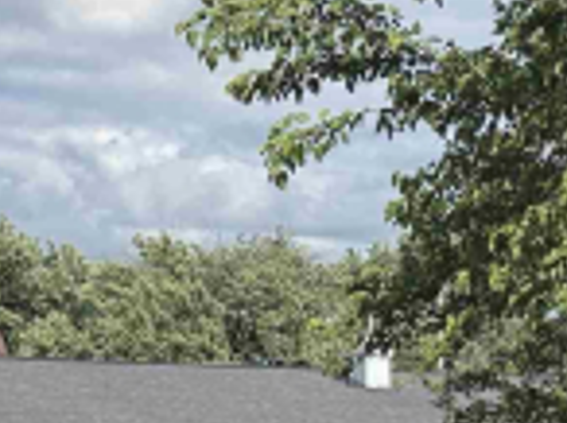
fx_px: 1799
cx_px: 728
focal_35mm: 110
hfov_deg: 16.9
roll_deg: +1.0
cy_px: 586
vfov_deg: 12.9
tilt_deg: -3.0
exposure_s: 1/4673
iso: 125
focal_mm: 6.76
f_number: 1.78
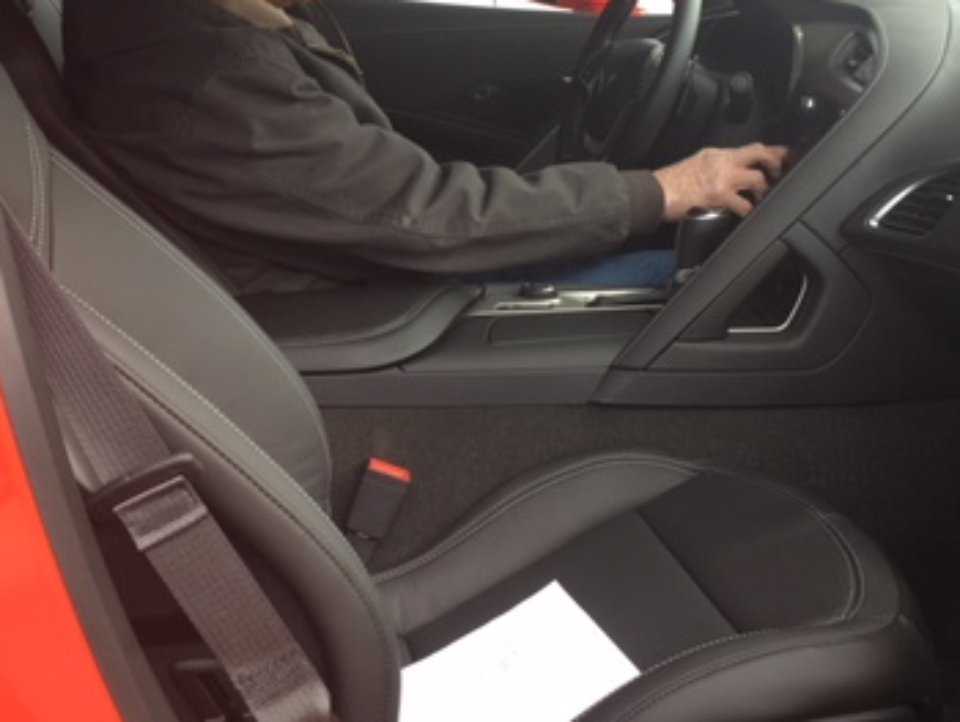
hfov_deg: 36.0
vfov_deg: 27.5
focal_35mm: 53
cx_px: 592
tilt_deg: -13.9
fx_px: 1471
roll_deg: -0.4
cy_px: 302
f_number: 2.2
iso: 40
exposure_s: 1/120
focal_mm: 4.15
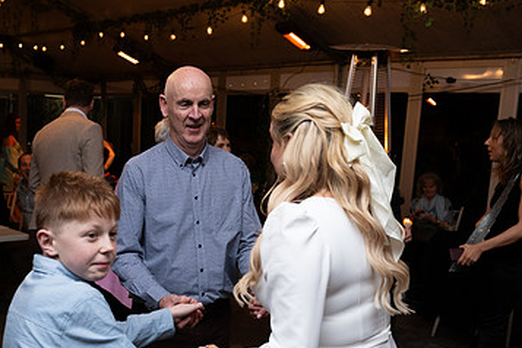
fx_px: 565
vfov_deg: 34.0
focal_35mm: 39
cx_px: 193
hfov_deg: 49.0
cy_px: 222
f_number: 3.5
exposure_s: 1/160
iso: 800
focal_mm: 24
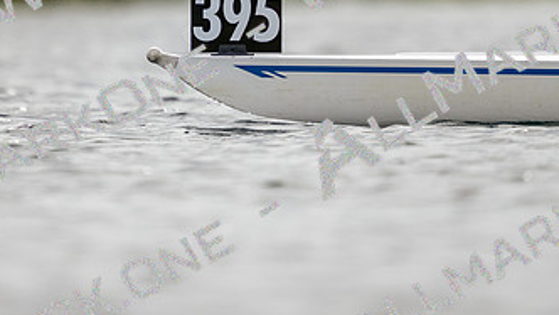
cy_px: 40
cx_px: 170
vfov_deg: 0.7
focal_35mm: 1646
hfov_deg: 1.3
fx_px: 24406
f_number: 4
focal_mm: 600
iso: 160
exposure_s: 1/2000
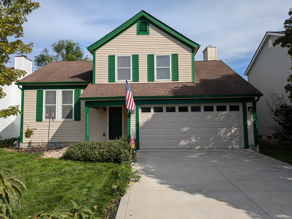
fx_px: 211
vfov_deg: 54.9
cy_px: 110
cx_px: 146
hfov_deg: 69.4
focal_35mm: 25
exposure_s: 1/2732
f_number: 1.89
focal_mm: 5.43
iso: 40
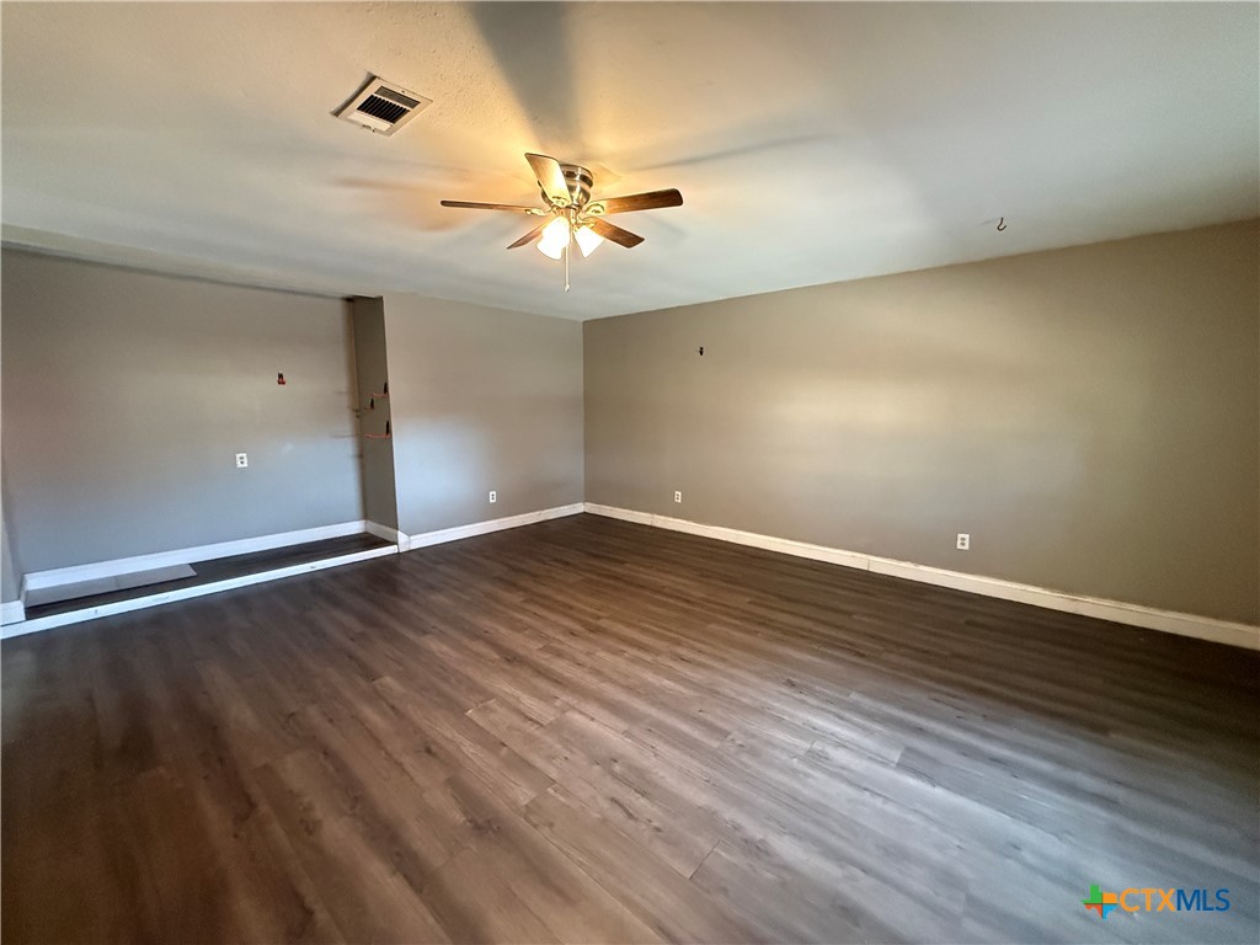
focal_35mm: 14
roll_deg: +1.7
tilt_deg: -6.0
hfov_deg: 102.1
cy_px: 472
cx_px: 630
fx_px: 510
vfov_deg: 85.7
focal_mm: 2.22
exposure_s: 1/60
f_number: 2.2
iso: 800
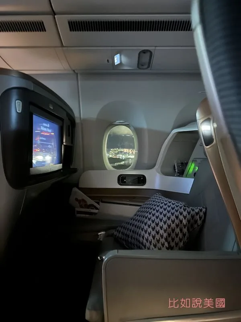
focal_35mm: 24
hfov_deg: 56.8
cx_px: 120
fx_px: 223
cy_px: 161
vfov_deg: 71.6
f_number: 1.78
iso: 6400
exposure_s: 1/5
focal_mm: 6.86
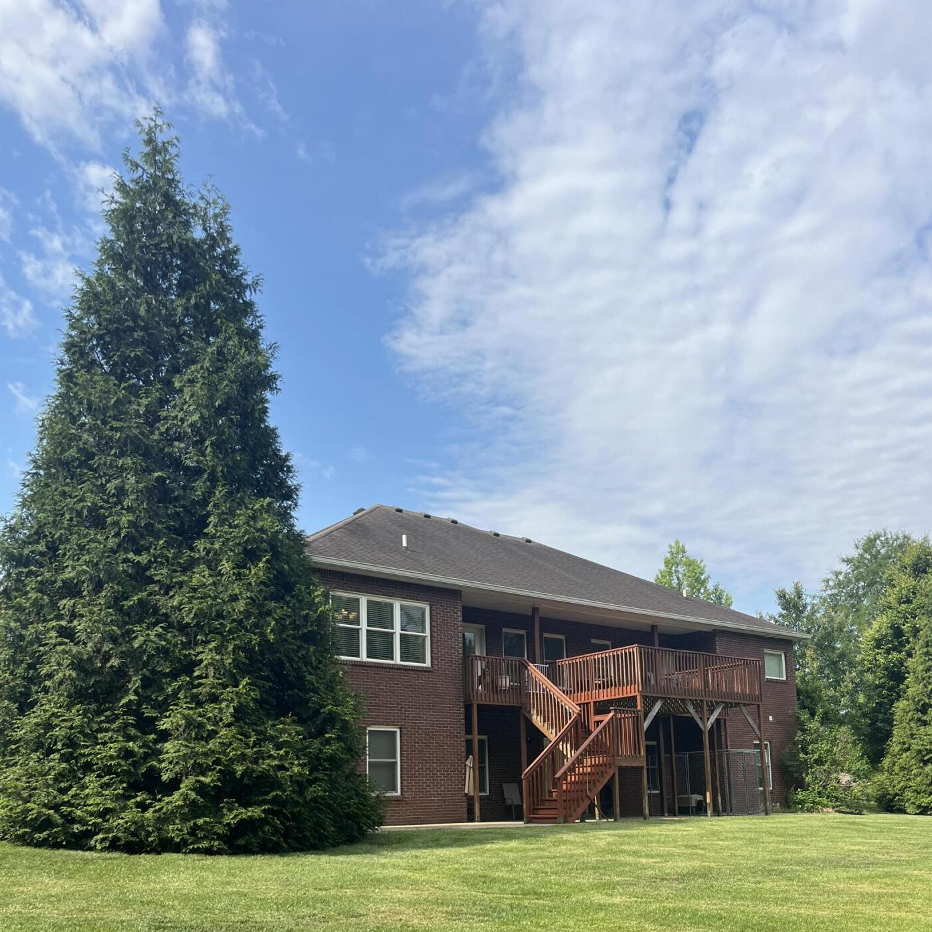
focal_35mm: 33
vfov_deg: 48.3
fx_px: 1005
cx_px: 500
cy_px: 668
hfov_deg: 49.7
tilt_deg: +8.1
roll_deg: +3.3
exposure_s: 1/3215
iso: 50
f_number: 1.6
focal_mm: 5.1
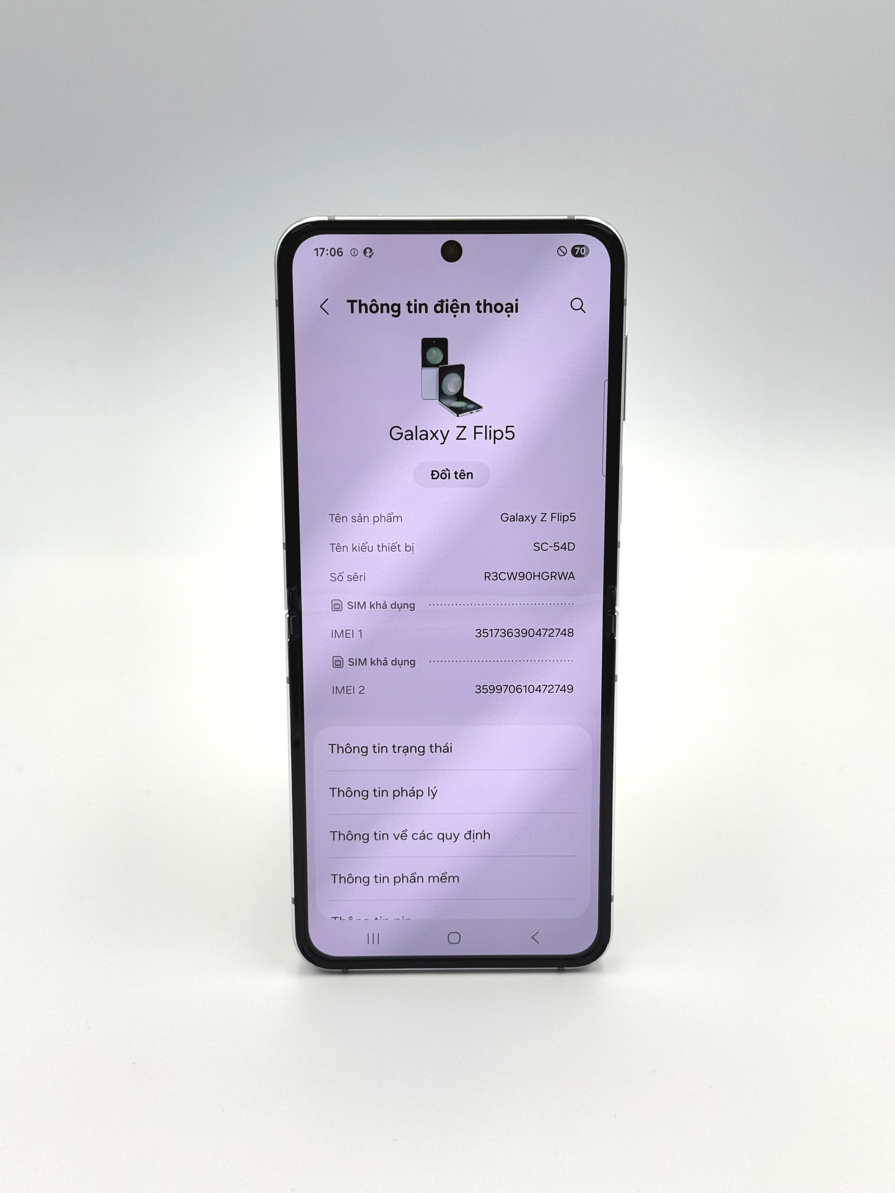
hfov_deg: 30.3
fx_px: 1655
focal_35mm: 48
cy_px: 596
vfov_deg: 39.7
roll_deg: -0.3
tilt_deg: -19.6
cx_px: 448
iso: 64
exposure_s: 1/356
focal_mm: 6.76
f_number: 1.78
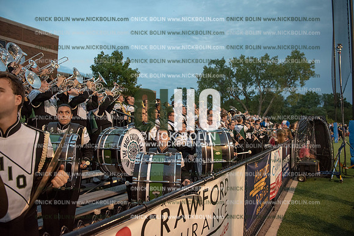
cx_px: 177
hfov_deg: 73.7
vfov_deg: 53.2
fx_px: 236
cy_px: 118
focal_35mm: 24
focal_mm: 24
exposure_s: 1/250
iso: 2000
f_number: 3.2
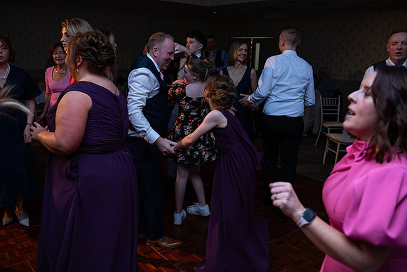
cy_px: 136
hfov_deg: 58.7
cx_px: 204
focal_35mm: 32
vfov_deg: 41.1
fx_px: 362
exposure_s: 1/160
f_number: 3.5
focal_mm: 32
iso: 1000
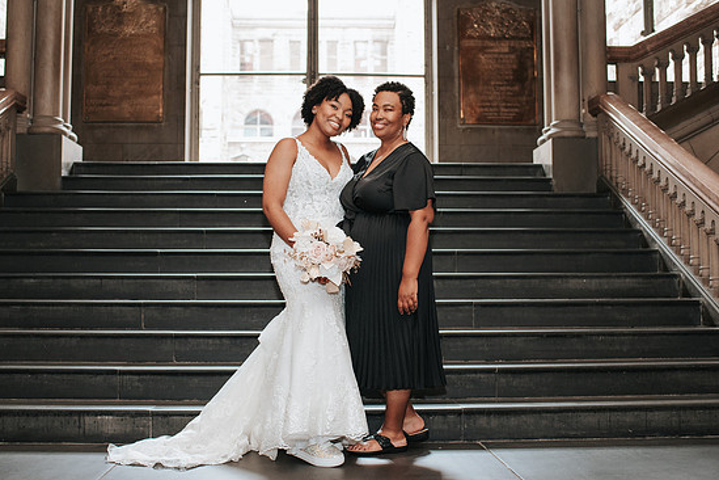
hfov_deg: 44.5
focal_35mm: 44
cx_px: 345
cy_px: 232
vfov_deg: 30.5
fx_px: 879
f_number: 3.2
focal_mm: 35
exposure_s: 1/125
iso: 1000
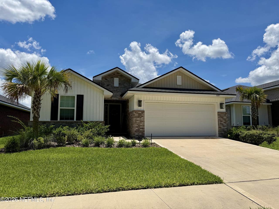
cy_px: 104
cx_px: 140
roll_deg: +0.8
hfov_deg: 71.6
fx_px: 193
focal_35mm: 24
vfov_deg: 56.8
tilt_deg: +6.5
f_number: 1.78
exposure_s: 1/8130
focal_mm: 6.76
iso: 80
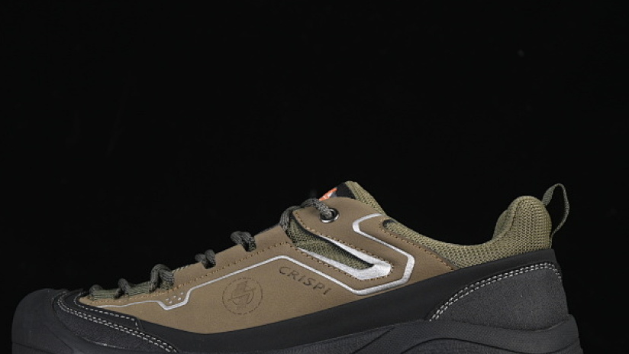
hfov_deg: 20.8
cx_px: 302
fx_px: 1717
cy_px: 245
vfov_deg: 11.7
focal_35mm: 103
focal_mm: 50
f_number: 6.3
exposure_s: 1/60
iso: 160
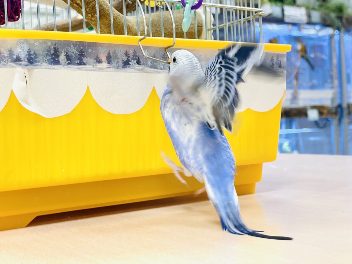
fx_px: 529
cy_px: 132
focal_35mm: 52
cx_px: 176
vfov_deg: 28.0
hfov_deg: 36.8
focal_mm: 6
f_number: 2
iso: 125
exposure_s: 1/100
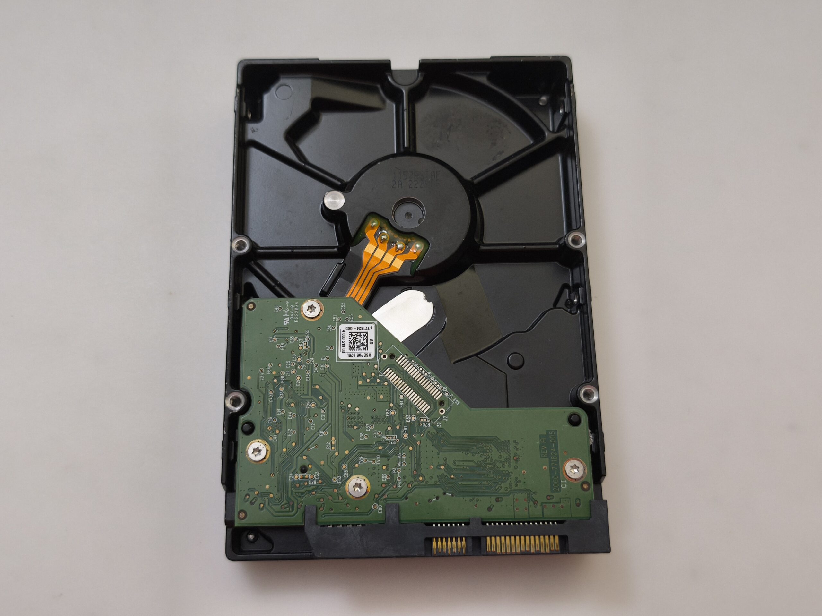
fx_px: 831
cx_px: 411
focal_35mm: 35
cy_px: 308
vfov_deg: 40.7
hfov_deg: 52.6
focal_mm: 6.57
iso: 500
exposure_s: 1/50
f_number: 1.6
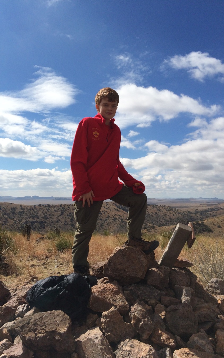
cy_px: 180
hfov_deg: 40.6
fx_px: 303
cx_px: 102
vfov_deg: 61.2
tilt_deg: +2.9
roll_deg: +0.0
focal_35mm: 31
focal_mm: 4.15
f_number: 2.2
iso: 32
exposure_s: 1/5128
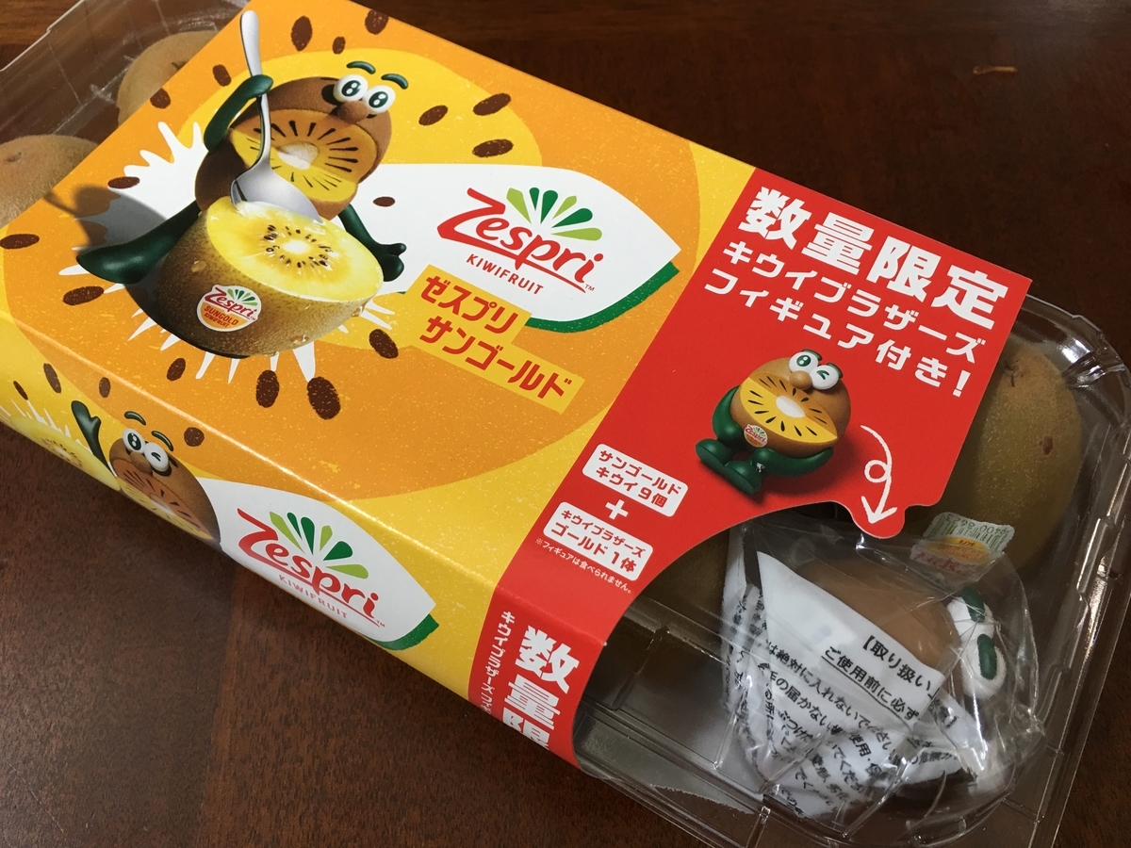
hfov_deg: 61.7
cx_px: 566
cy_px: 424
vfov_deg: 48.2
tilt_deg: -58.5
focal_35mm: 29
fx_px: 948
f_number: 2.2
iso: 32
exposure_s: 1/30
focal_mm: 4.15
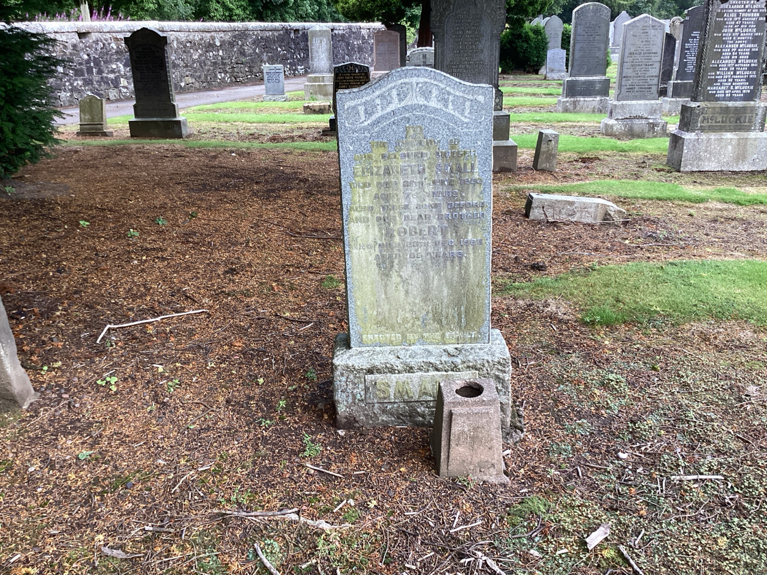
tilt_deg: -20.5
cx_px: 384
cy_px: 288
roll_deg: +0.5
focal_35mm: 31
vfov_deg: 45.4
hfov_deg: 58.4
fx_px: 687
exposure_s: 1/120
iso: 64
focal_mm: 3.3
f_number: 2.4
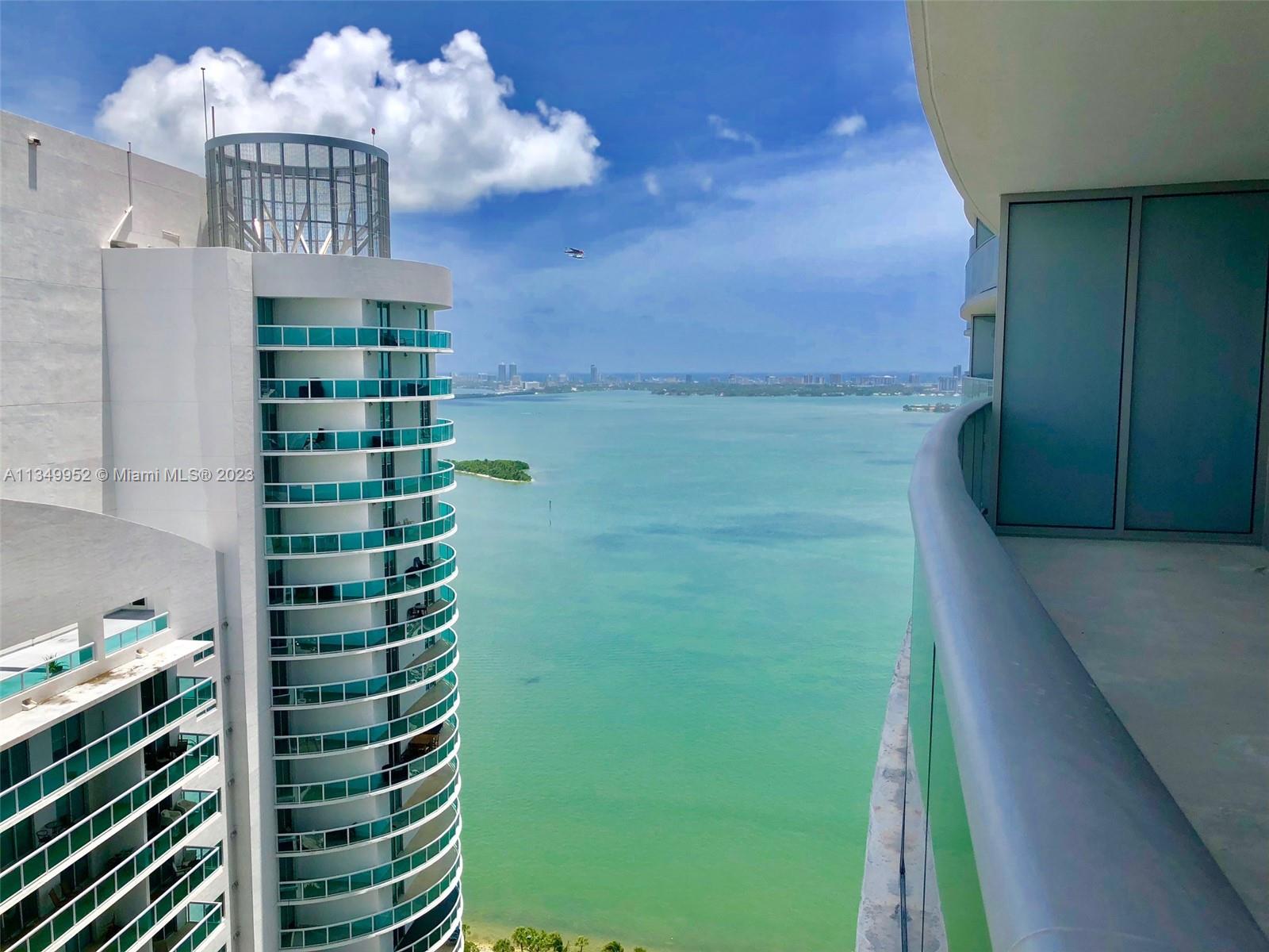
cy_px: 476
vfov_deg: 49.7
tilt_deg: -6.1
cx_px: 634
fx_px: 1026
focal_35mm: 28
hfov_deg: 63.4
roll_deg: -0.8
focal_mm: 4
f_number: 1.8
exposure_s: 1/2703
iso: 20
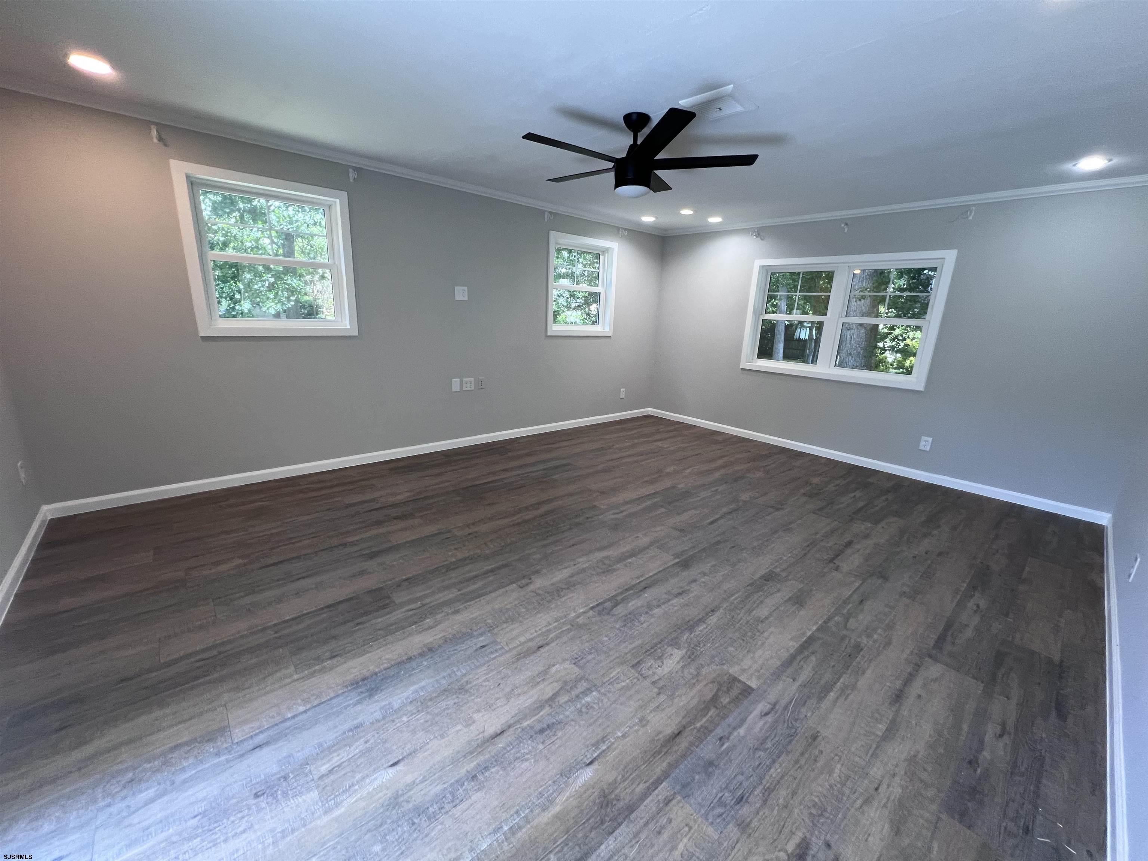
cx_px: 574
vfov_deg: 89.9
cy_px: 430
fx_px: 431
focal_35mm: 13
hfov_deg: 106.2
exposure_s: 1/120
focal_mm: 1.57
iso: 125
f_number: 1.8
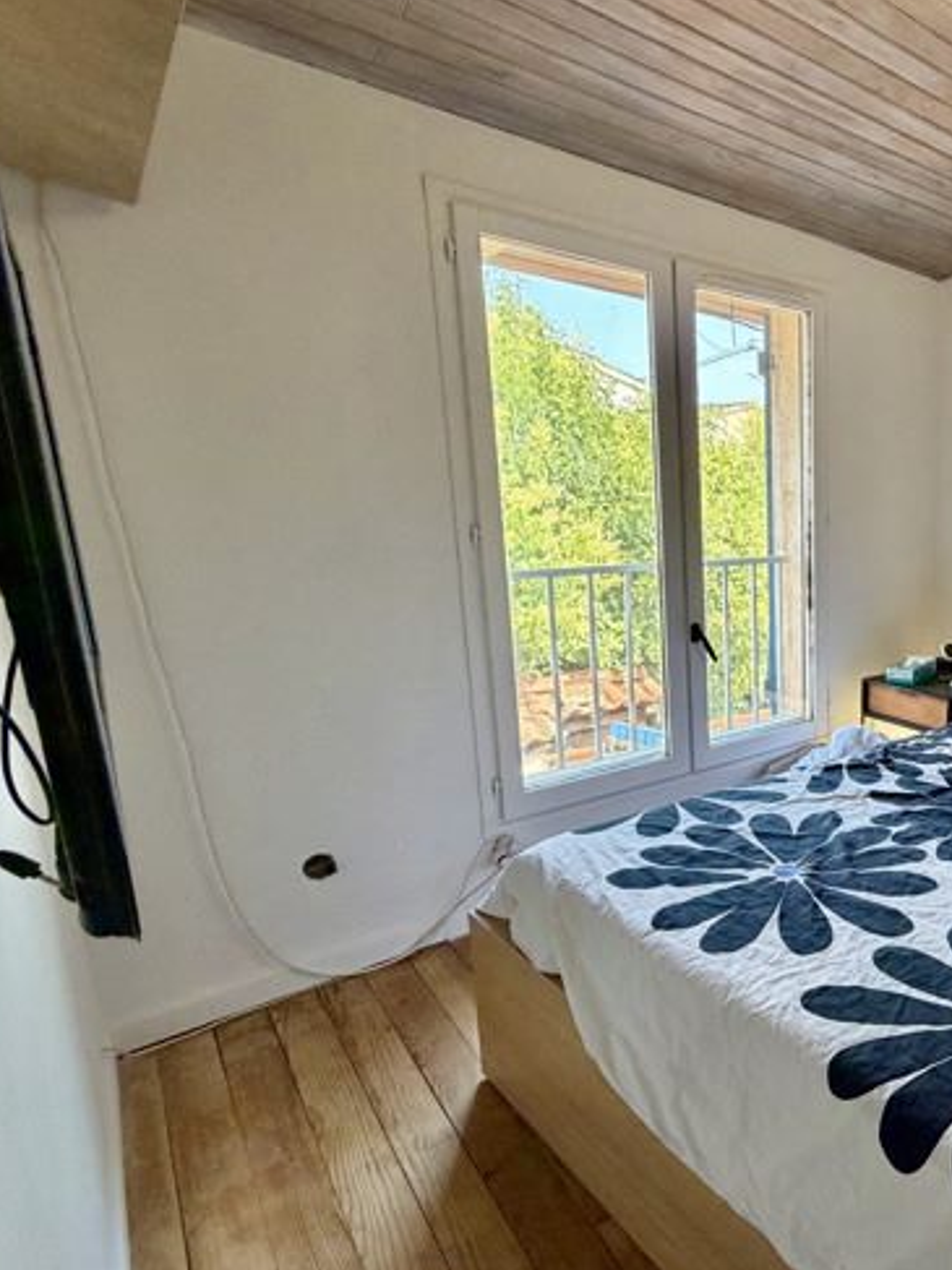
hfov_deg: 47.4
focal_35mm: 23
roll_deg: -1.2
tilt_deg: -10.6
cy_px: 657
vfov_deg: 73.9
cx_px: 978
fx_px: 844
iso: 320
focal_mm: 2.22
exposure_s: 1/111
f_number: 2.2
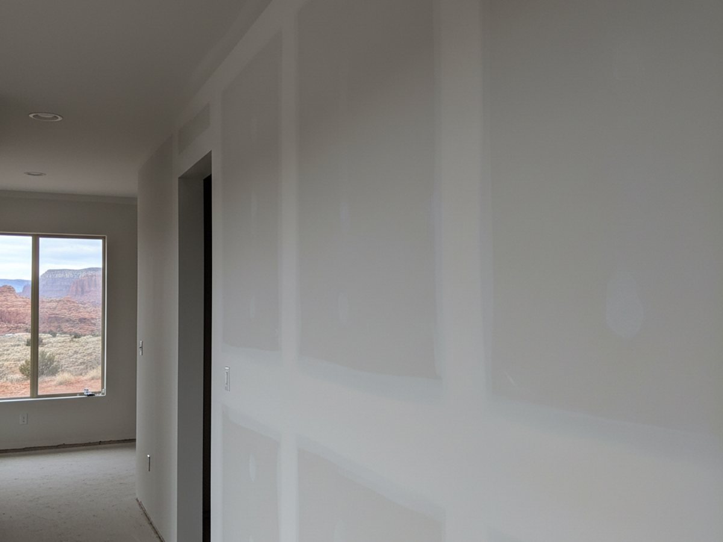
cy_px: 271
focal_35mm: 23
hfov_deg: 73.9
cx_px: 362
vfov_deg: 58.9
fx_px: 480
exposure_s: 1/105
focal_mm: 6.4
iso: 703
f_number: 1.8
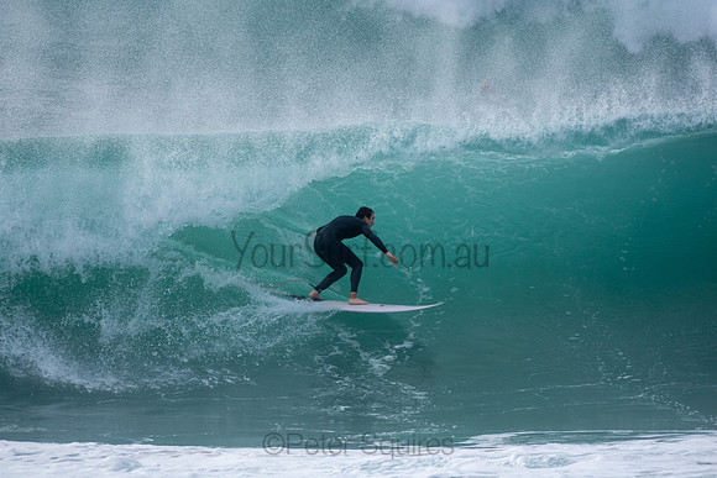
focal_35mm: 750
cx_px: 358
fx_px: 14940
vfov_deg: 1.8
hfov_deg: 2.7
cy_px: 239
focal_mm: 500
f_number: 5.6
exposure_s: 1/800
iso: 220
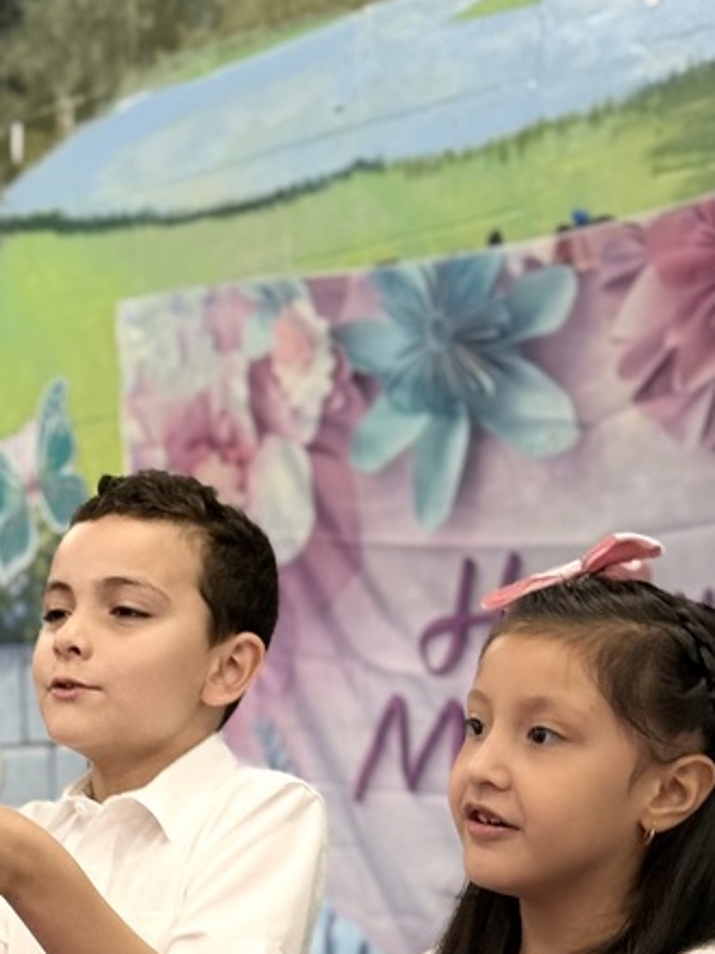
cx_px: -28
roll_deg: +1.6
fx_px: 3086
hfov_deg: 13.0
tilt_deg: -3.0
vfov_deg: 17.2
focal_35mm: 112
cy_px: 911
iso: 125
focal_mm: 6.76
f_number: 1.78
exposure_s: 1/60
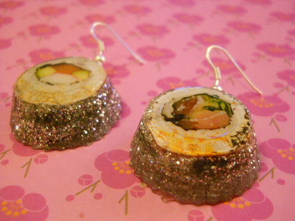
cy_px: 110
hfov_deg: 45.8
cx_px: 148
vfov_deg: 35.1
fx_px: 349
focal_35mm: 41
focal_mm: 6.72
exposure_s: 1/8
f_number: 3.1
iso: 500
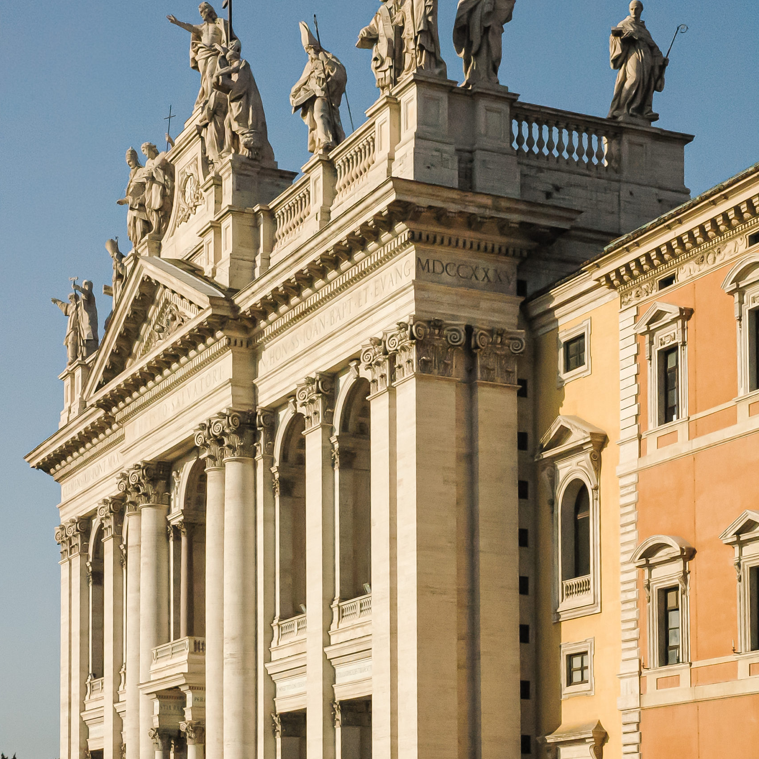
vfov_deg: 22.4
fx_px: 1910
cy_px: 458
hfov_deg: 22.5
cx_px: 380
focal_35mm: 77
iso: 1600
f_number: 18
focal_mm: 40
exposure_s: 1/1250
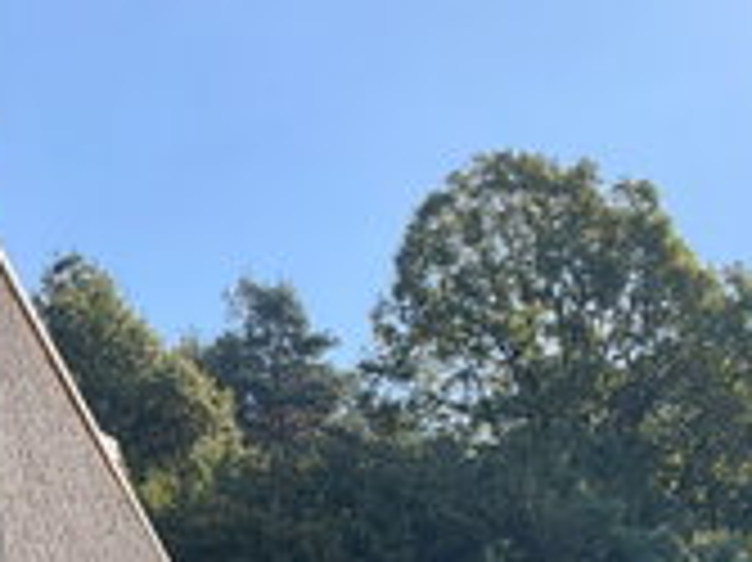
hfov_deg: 16.6
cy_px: 661
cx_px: -459
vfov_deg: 13.7
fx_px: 2279
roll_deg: +1.5
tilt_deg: +15.5
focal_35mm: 105
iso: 100
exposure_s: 1/2273
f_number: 1.8
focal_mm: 6.93
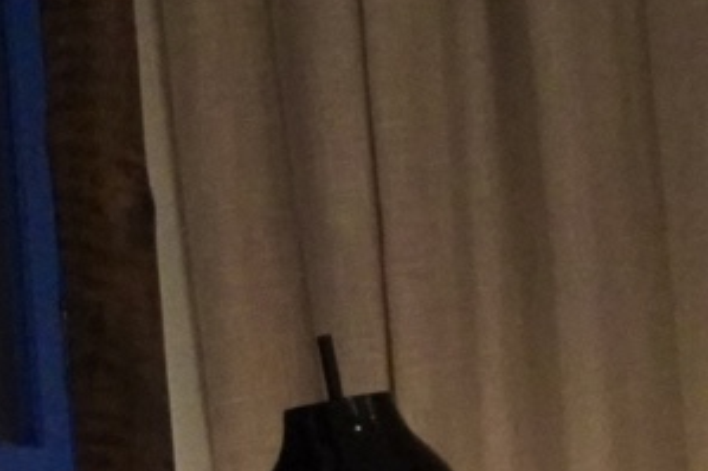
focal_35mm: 146
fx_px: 2870
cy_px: 537
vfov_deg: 9.3
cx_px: -1049
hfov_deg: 11.4
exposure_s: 1/200
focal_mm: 18
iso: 10000
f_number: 5
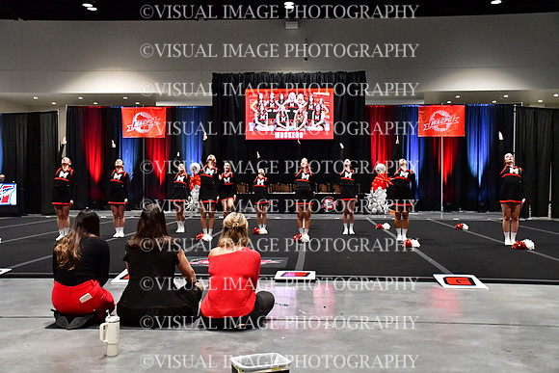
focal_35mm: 40
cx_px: 280
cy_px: 186
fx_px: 621
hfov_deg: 48.4
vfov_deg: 33.4
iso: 4500
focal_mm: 27
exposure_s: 1/400
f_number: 4
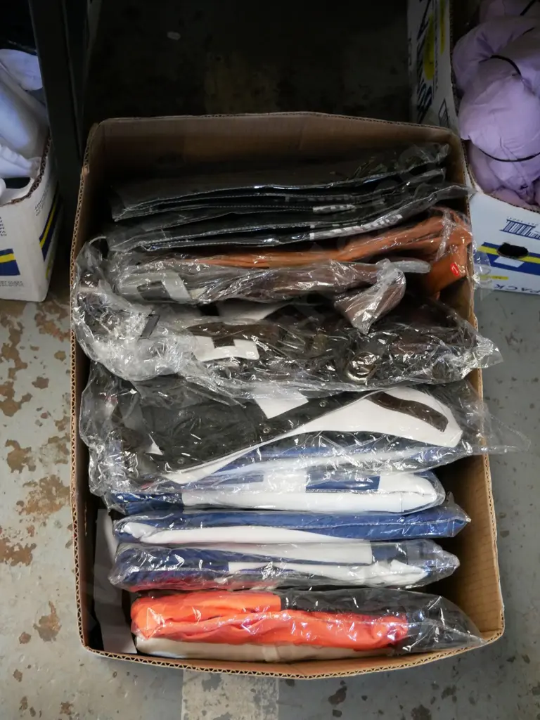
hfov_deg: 31.5
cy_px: 360
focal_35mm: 46
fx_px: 957
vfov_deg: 41.2
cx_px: 270
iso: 3200
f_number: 4.3
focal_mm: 23
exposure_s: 1/60
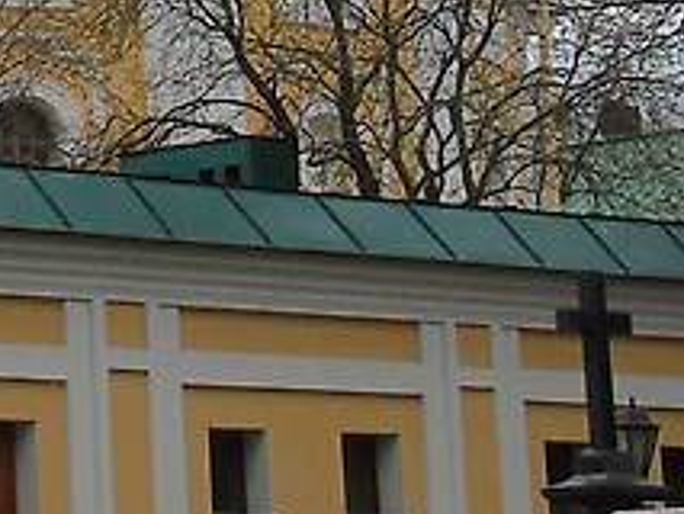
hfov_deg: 8.5
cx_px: -523
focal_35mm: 225
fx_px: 4448
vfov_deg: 6.4
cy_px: -630
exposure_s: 1/640
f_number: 3.9
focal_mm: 7.1
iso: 80
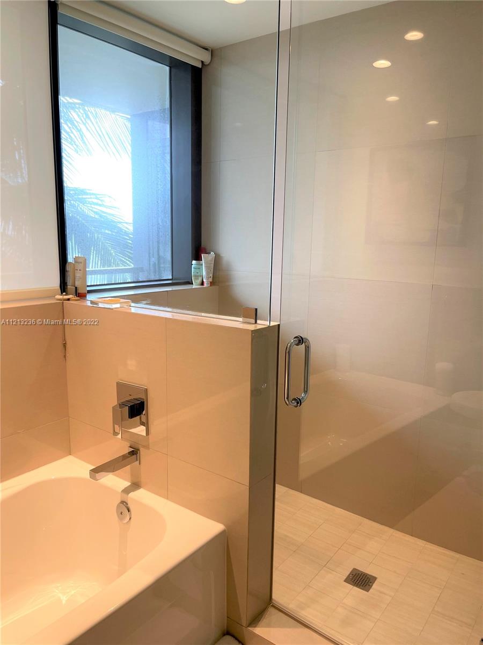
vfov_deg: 67.3
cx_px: 242
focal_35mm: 26
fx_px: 484
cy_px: 322
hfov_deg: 53.1
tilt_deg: -10.3
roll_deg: -1.6
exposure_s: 1/60
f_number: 1.6
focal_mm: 5.1
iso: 64
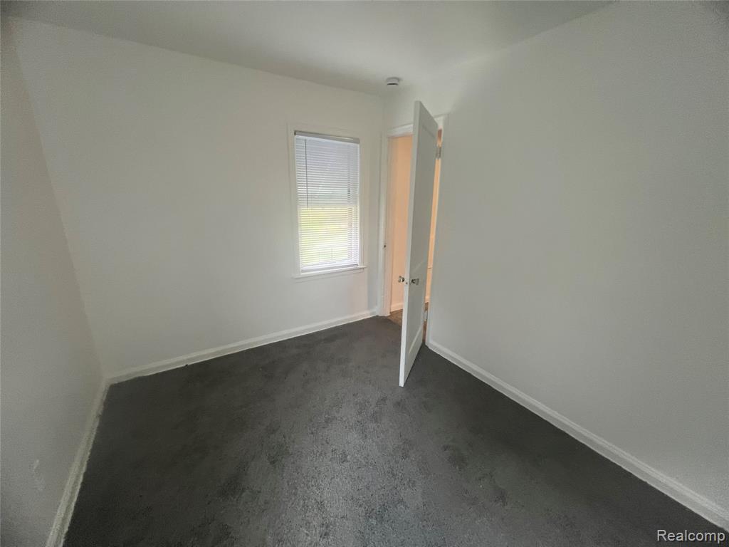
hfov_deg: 106.2
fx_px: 274
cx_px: 364
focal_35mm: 13
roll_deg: -0.7
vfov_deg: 89.9
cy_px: 274
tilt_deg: -14.5
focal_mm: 1.57
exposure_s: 1/60
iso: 250
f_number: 1.8
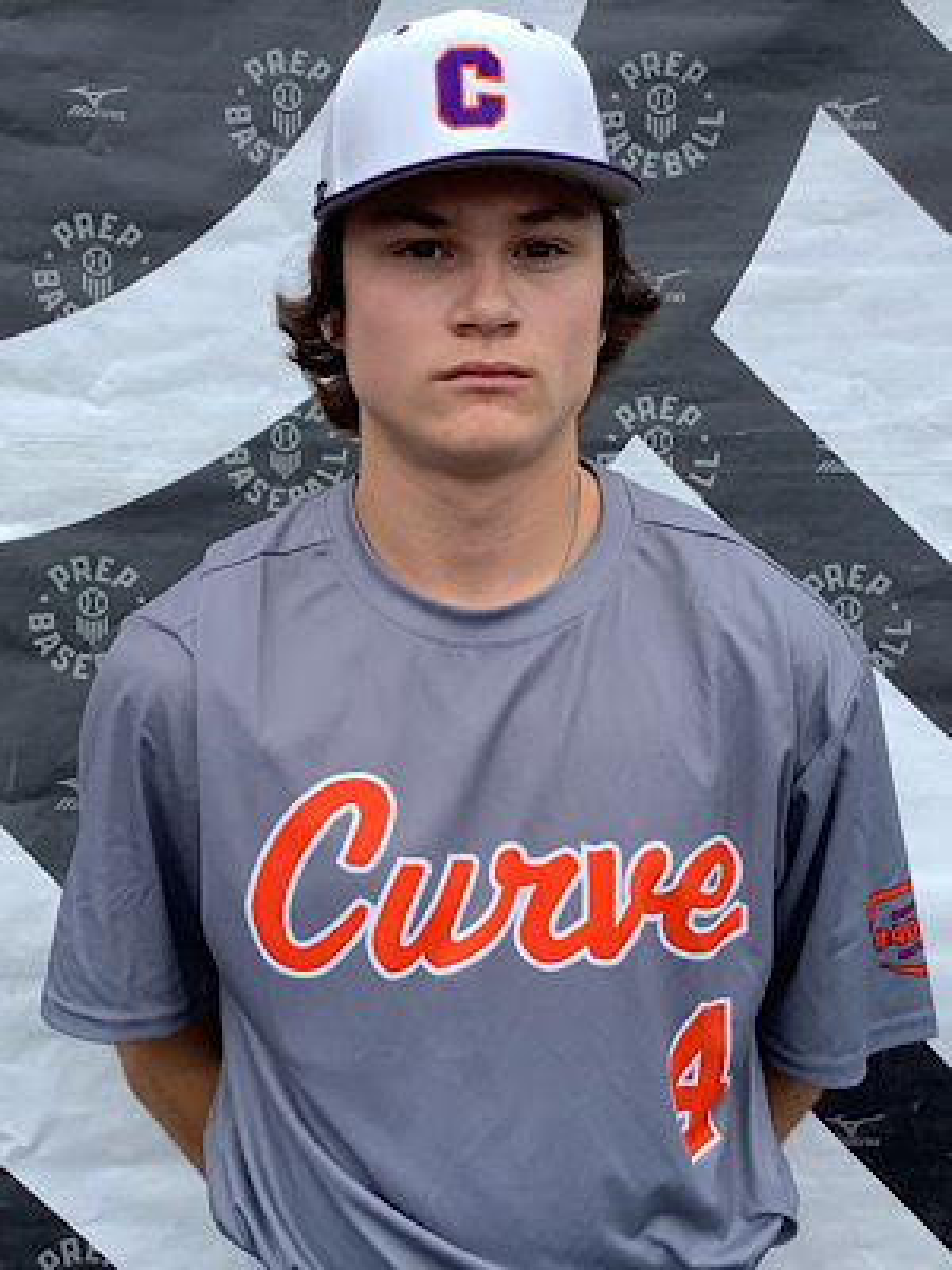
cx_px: 476
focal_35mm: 31
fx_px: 1137
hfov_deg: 45.4
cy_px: 635
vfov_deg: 58.4
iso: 25
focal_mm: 3.3
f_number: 2.4
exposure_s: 1/485
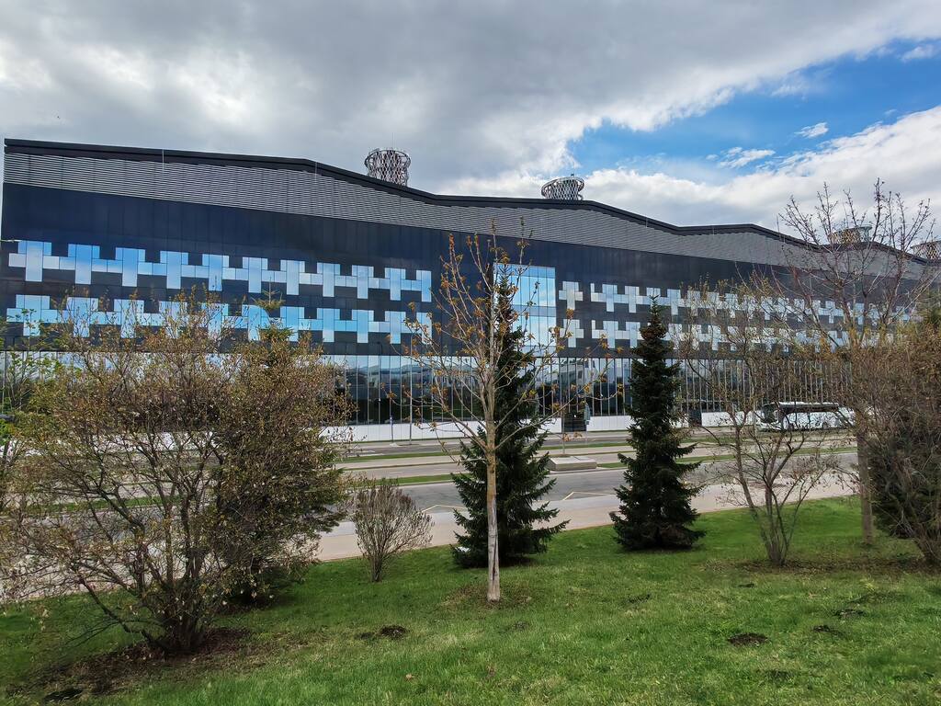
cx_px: 470
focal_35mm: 20
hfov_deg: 81.7
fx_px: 544
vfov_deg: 66.0
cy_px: 353
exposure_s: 1/1300
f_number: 2.2
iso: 50
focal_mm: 1.96
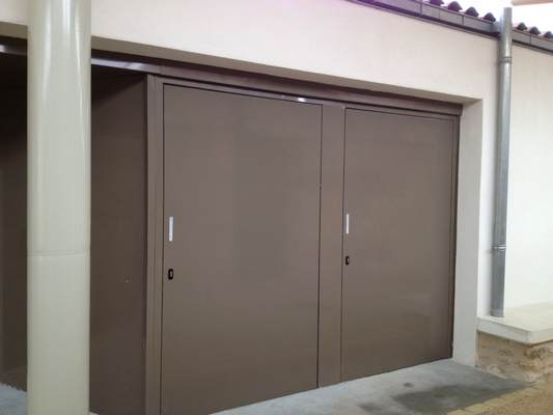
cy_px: 208
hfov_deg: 52.6
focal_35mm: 35
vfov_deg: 40.7
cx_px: 276
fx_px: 559
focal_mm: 4.28
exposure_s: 1/60
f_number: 2.4
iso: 64
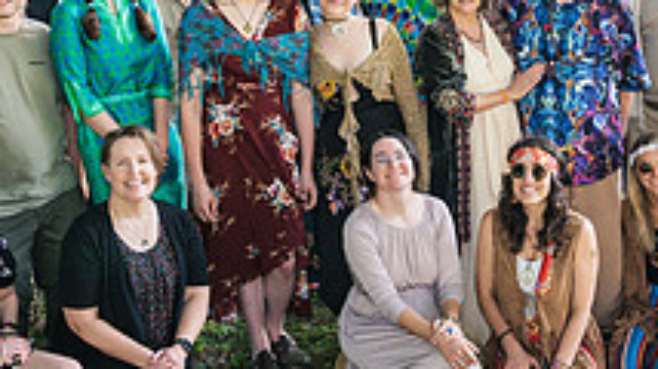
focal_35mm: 76
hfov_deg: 27.3
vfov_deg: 15.8
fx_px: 1325
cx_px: 538
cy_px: 123
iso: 800
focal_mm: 26
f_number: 5.6
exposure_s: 1/250
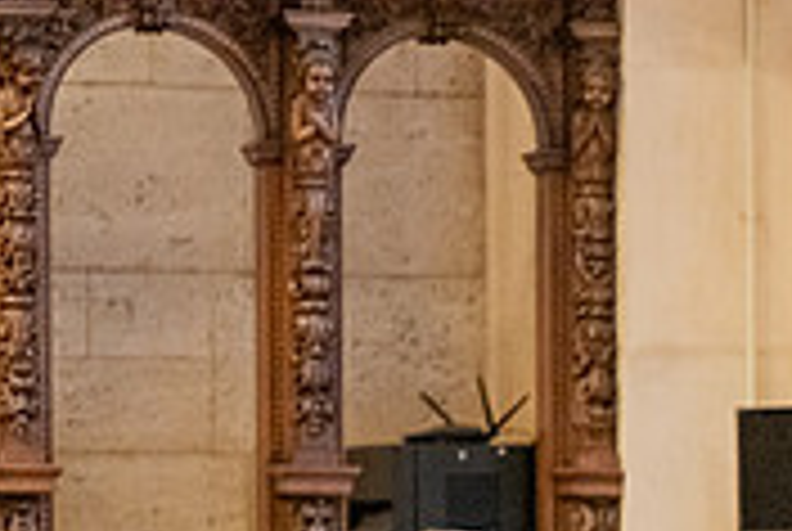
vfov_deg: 5.5
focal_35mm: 247
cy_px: 866
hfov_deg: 8.2
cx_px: 1174
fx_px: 5443
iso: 2000
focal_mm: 75
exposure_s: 1/160
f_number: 2.8
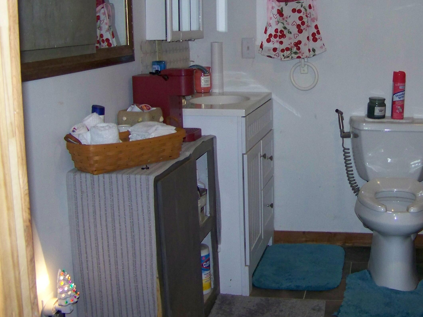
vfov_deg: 28.4
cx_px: 299
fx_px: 623
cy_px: 103
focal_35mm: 51
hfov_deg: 36.9
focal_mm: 5.85
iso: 200
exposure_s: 1/30
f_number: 2.8
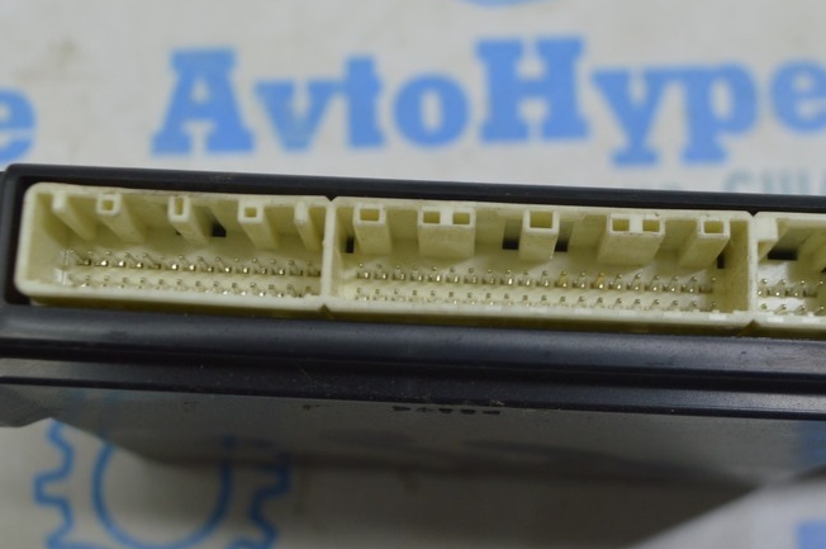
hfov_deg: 30.5
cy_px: 242
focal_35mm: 66
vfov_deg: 20.5
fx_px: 1512
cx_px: 407
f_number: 5.6
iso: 400
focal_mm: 28
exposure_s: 1/40
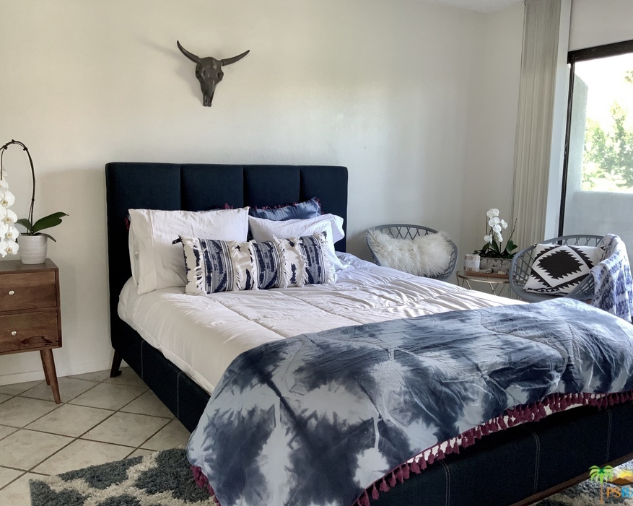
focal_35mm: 31
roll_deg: -0.4
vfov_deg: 47.1
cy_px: 249
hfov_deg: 57.2
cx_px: 306
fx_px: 581
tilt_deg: -9.1
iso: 50
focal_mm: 3
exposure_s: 1/60
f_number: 1.8
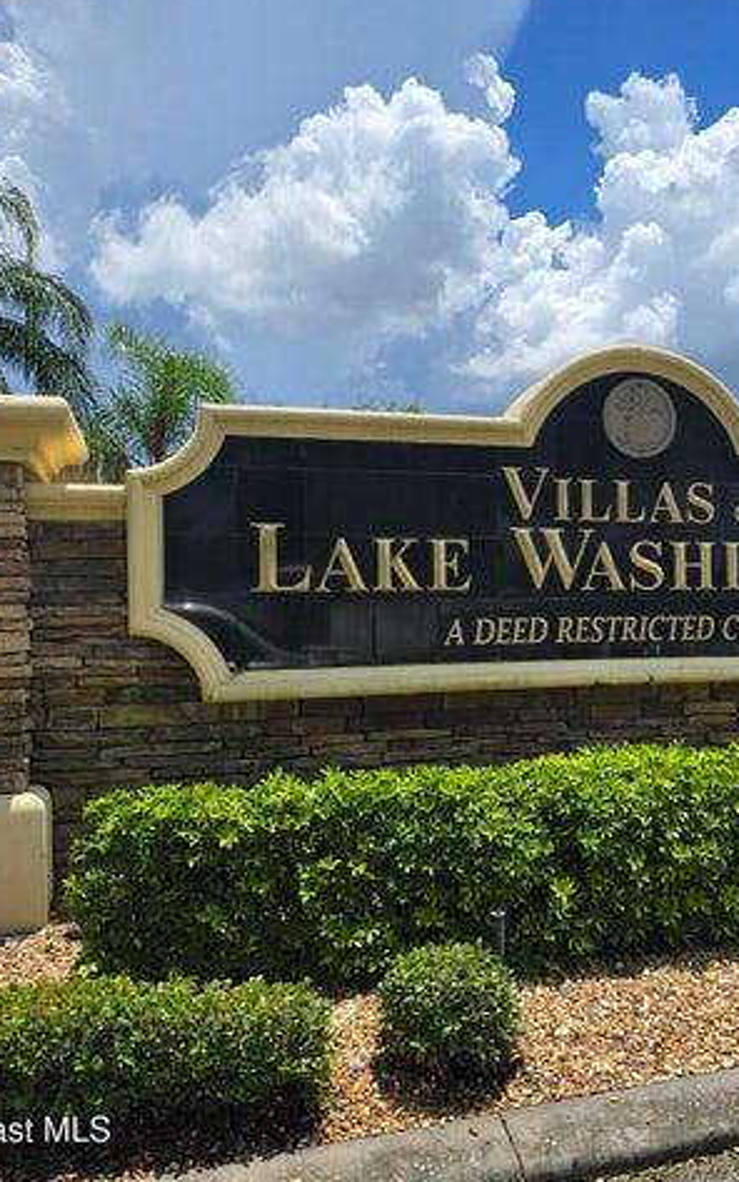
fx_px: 1062
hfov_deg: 37.7
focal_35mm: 33
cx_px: 527
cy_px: 585
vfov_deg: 58.1
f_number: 1.7
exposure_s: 1/1157
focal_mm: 6.3
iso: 12
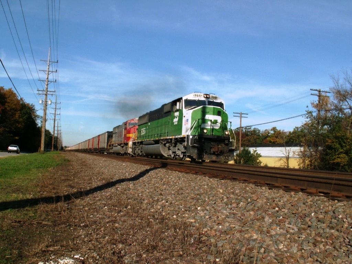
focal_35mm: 35
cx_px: 176
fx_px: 356
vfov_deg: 40.7
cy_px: 132
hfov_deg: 52.6
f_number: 8
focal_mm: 5.86
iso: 50
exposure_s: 1/250
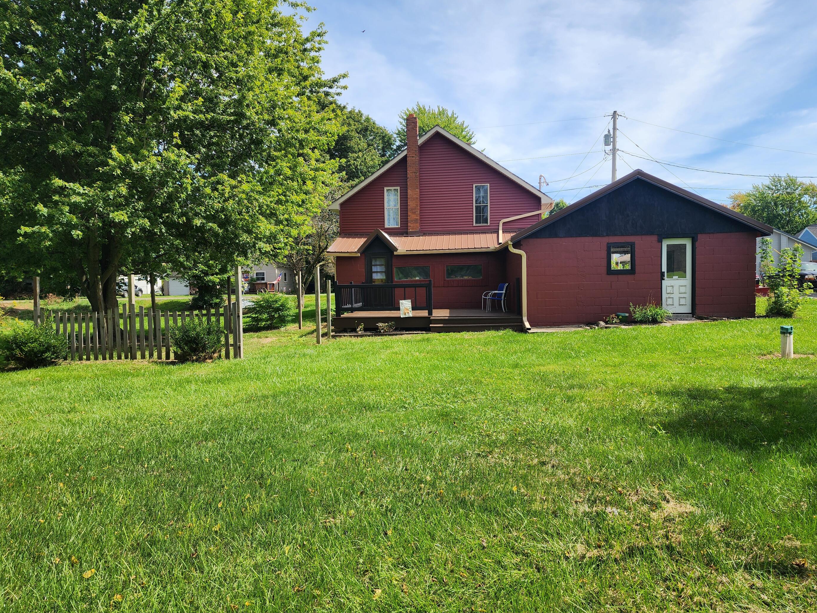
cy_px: 303
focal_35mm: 25
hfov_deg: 69.4
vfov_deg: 54.9
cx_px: 400
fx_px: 590
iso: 12
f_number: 1.8
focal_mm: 6.4
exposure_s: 1/748
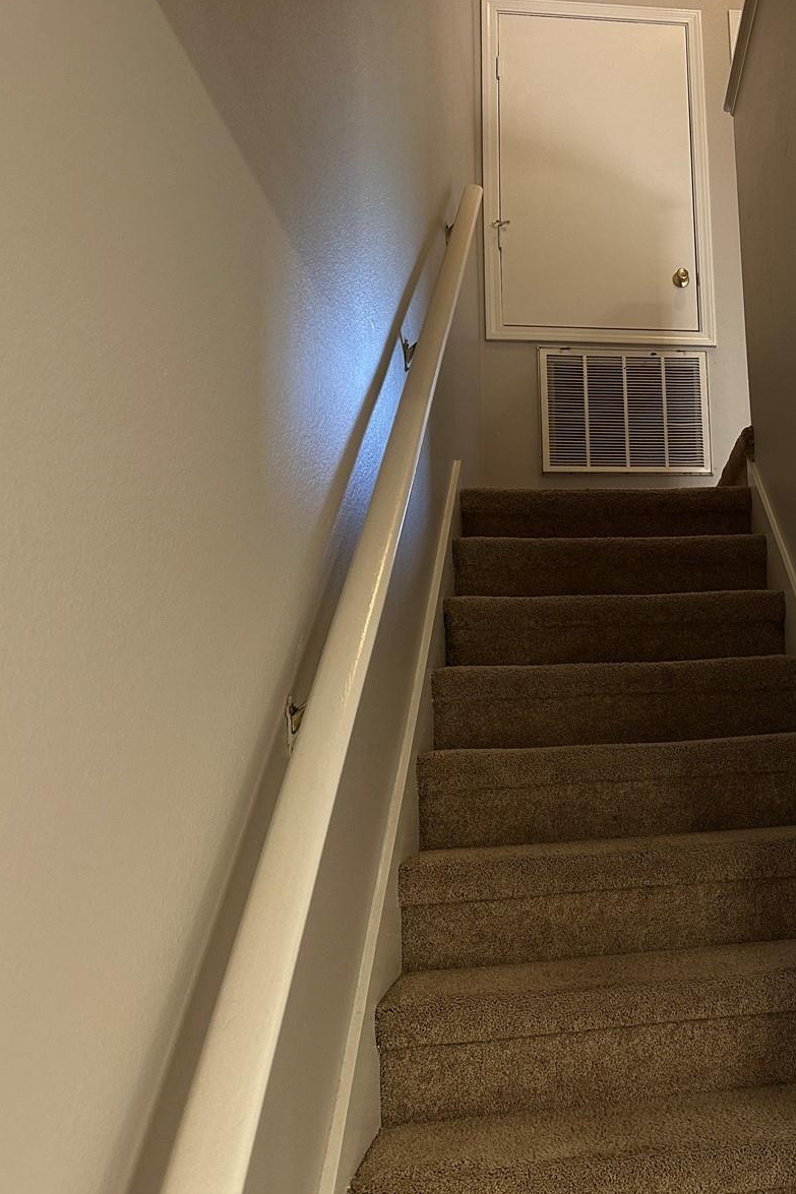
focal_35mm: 34
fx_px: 1128
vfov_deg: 55.8
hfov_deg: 35.4
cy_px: 598
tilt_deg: +9.3
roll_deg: +2.7
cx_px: 786
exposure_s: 1/60
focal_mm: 6.86
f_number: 1.78
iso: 250
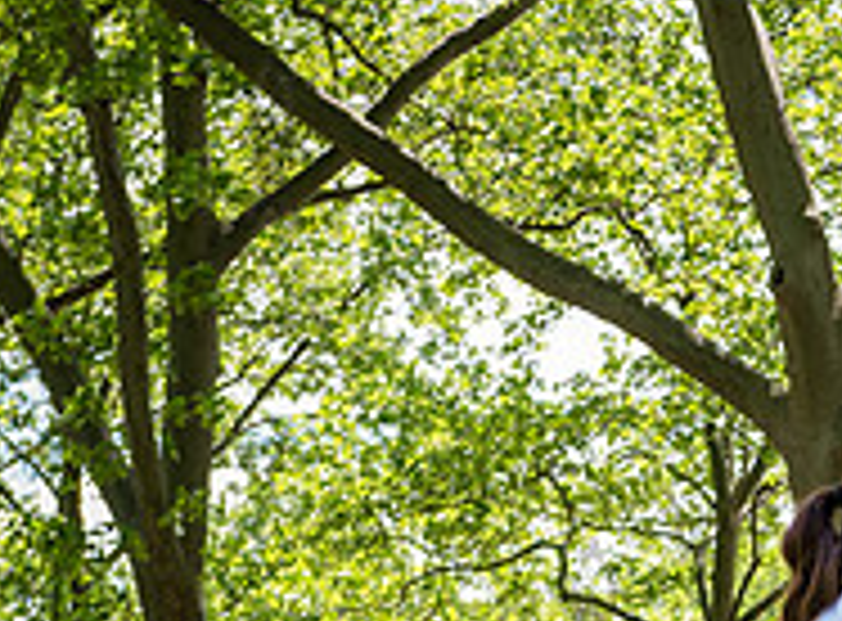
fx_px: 5103
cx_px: 1064
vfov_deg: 6.9
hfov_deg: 9.3
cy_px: 877
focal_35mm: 211
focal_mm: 58
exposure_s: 1/400
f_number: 3.5
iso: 200
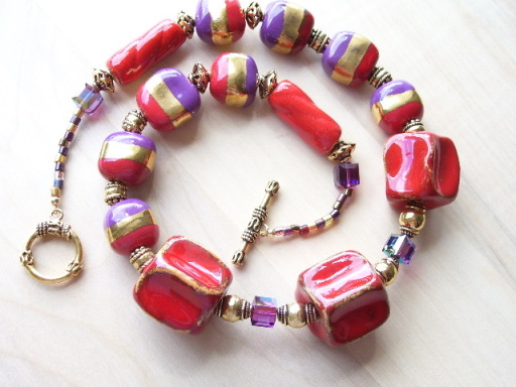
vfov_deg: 27.5
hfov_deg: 36.2
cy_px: 194
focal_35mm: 53
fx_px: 790
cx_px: 258
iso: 80
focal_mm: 8.6
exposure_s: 1/90
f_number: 3.4
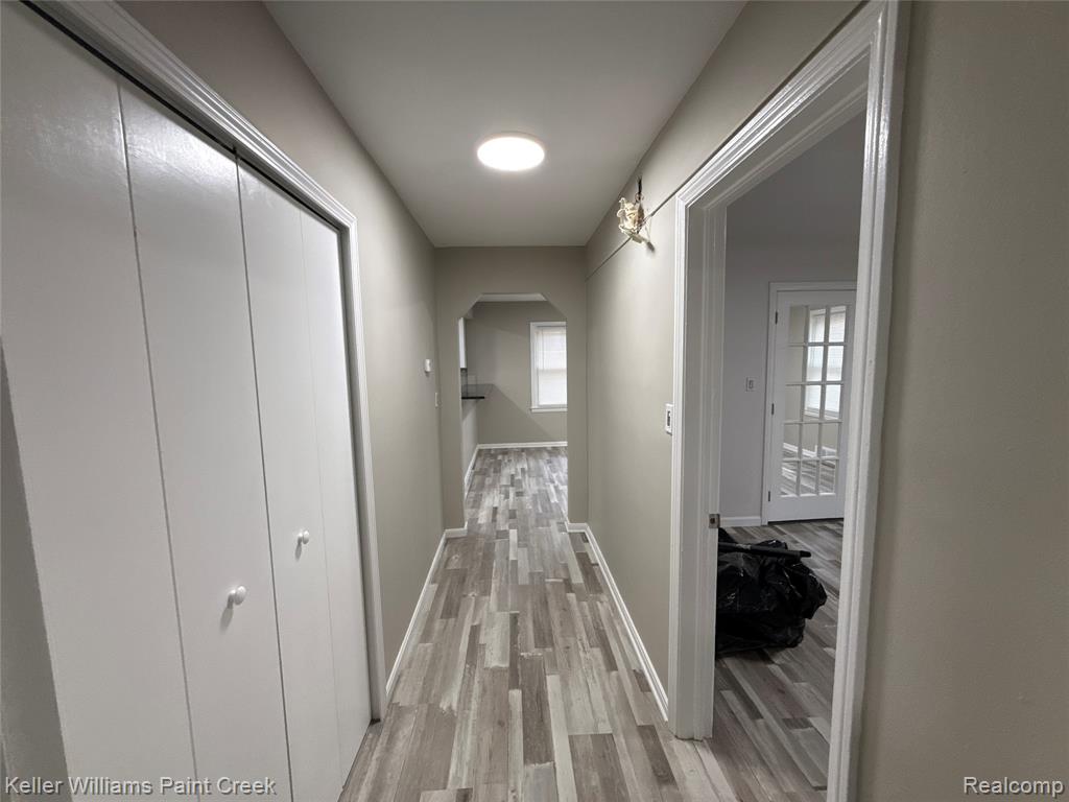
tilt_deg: -4.5
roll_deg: +2.5
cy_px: 401
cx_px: 534
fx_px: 432
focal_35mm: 14
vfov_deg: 85.7
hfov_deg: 102.1
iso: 250
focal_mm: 2.22
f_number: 2.2
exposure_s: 1/120
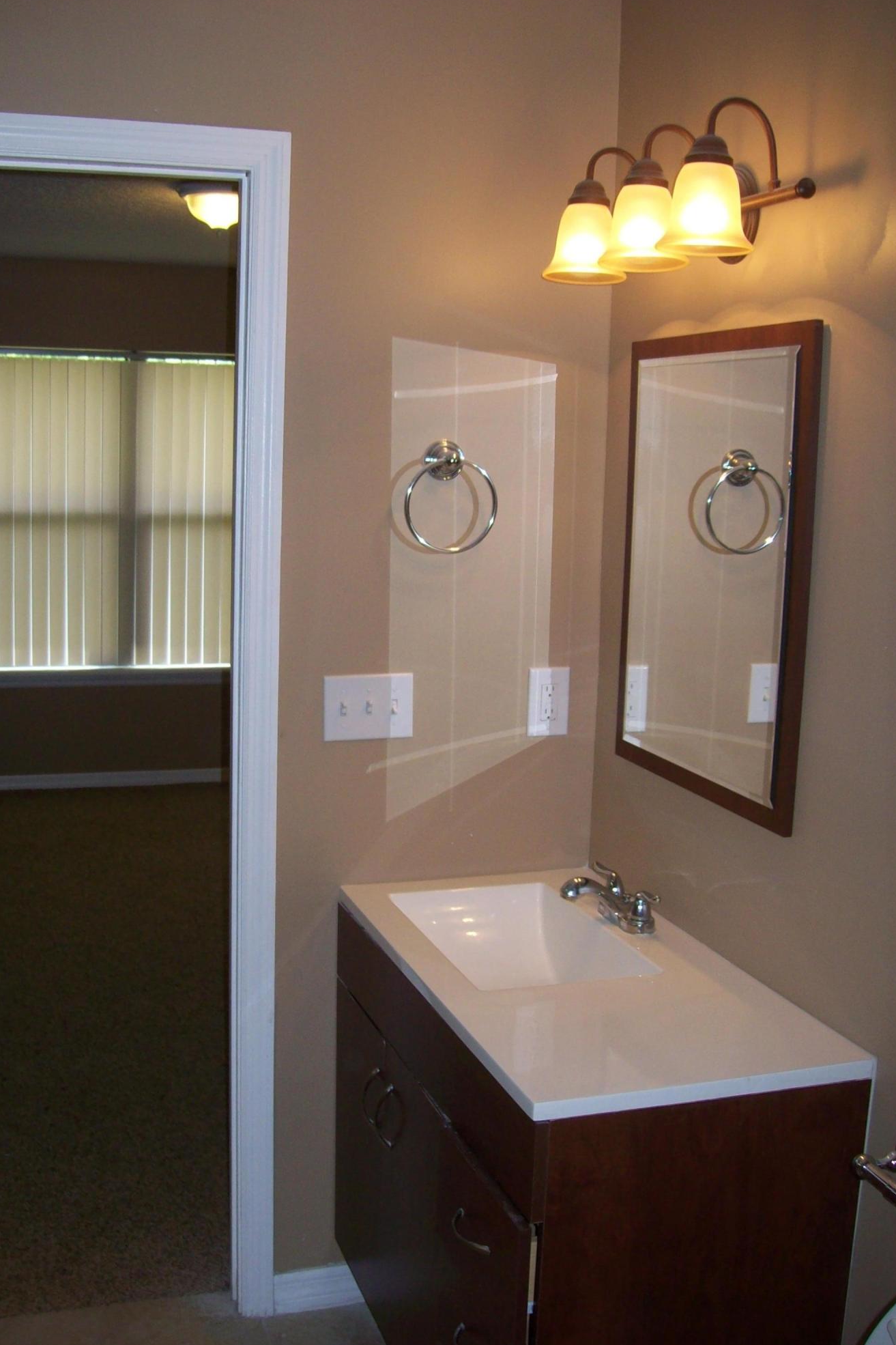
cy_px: 672
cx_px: 389
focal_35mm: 38
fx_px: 1419
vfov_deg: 50.7
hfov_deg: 35.0
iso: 80
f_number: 2.7
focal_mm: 6
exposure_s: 1/64
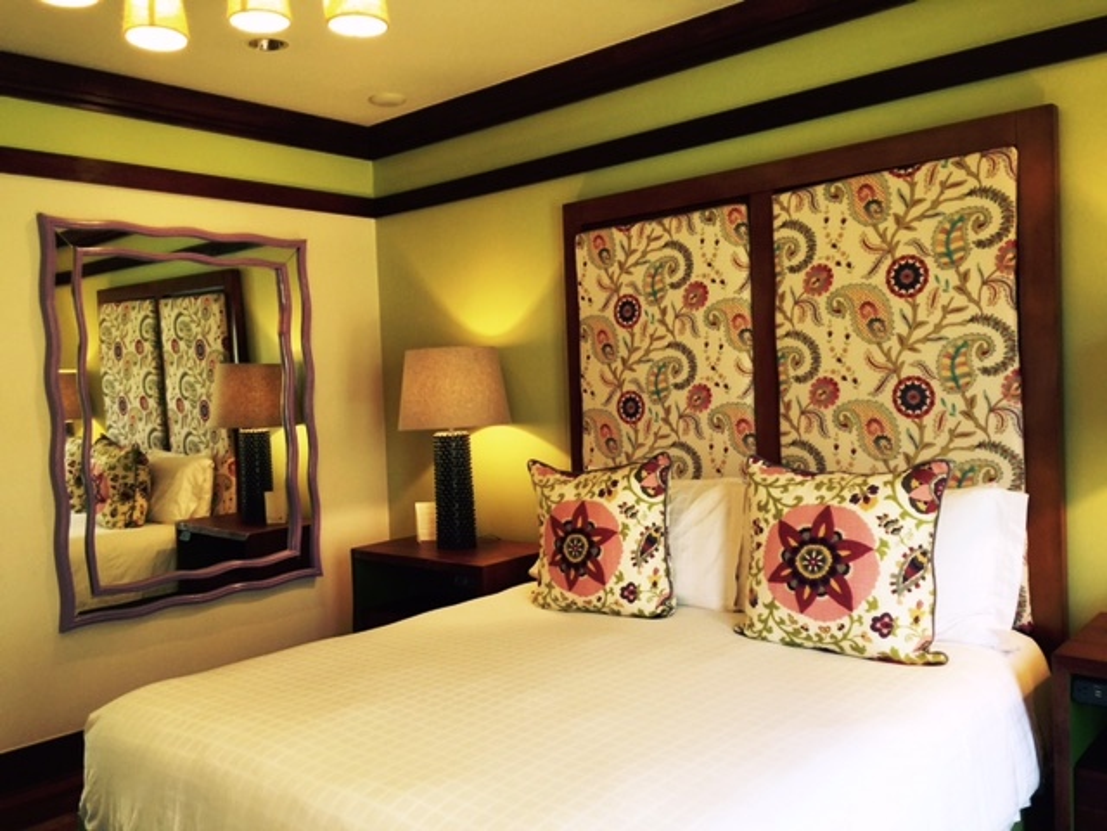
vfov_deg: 48.2
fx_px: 927
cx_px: 554
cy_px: 416
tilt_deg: -0.2
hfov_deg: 61.7
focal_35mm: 29
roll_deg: -0.4
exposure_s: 1/15
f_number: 2.2
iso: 40
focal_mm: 4.15
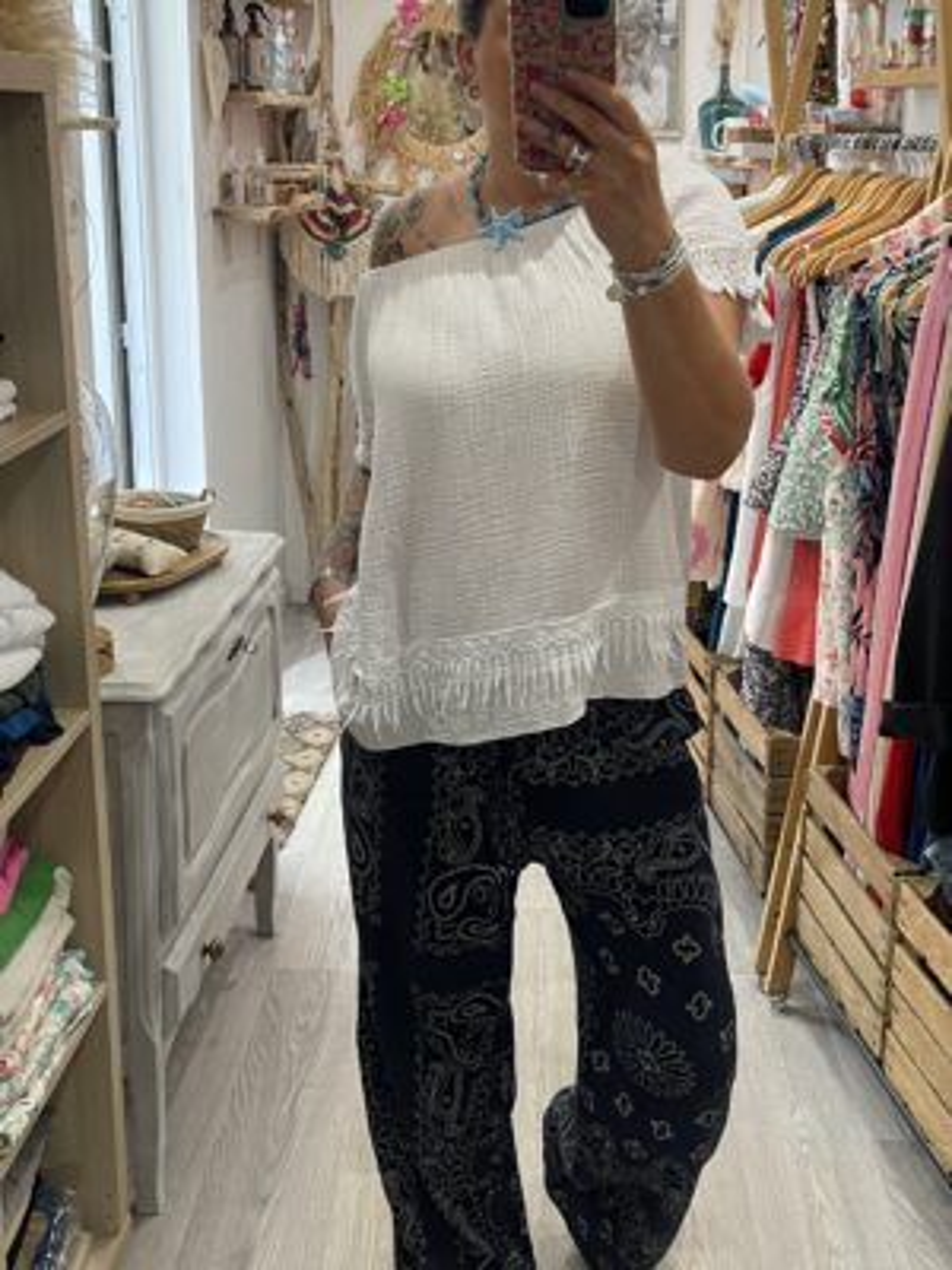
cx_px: 476
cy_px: 635
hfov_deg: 54.9
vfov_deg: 69.4
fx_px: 917
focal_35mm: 25
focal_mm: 5.1
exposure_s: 1/50
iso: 80
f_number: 1.6
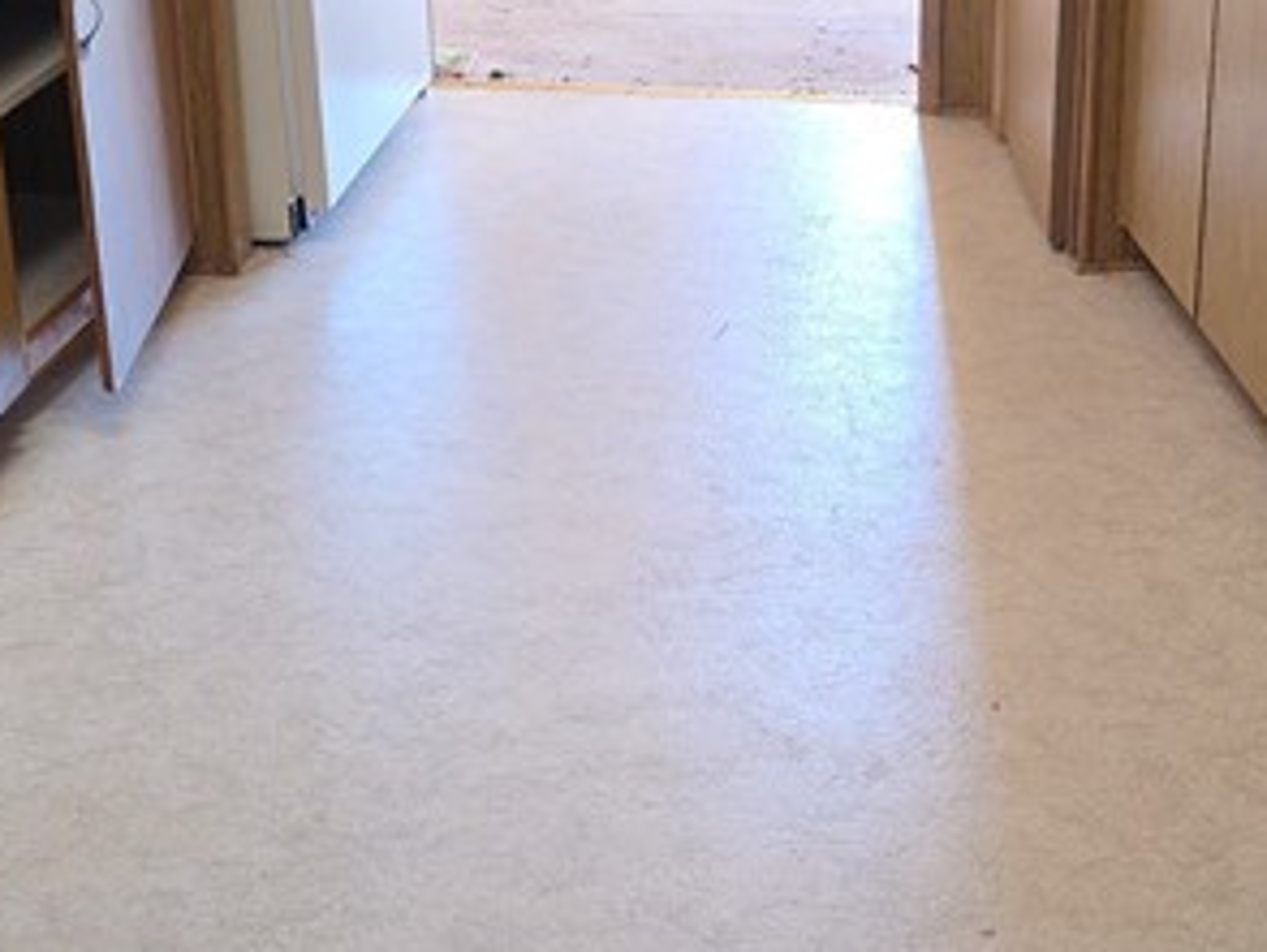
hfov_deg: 24.3
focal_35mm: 80
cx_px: 832
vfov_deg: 18.4
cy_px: 375
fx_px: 2931
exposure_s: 1/60
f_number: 1.7
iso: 100
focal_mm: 6.3
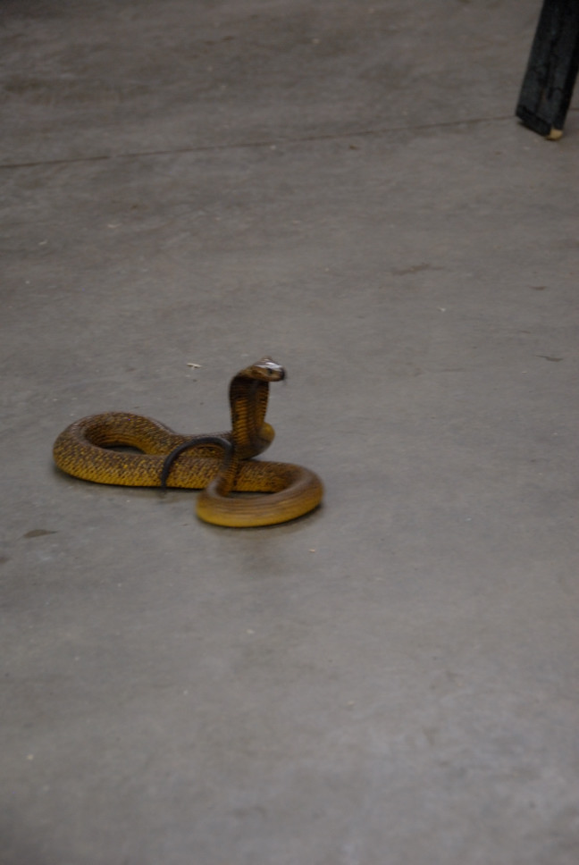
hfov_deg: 13.1
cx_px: 290
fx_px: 2526
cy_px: 432
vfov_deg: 19.4
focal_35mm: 105
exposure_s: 1/40
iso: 800
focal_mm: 70
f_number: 5
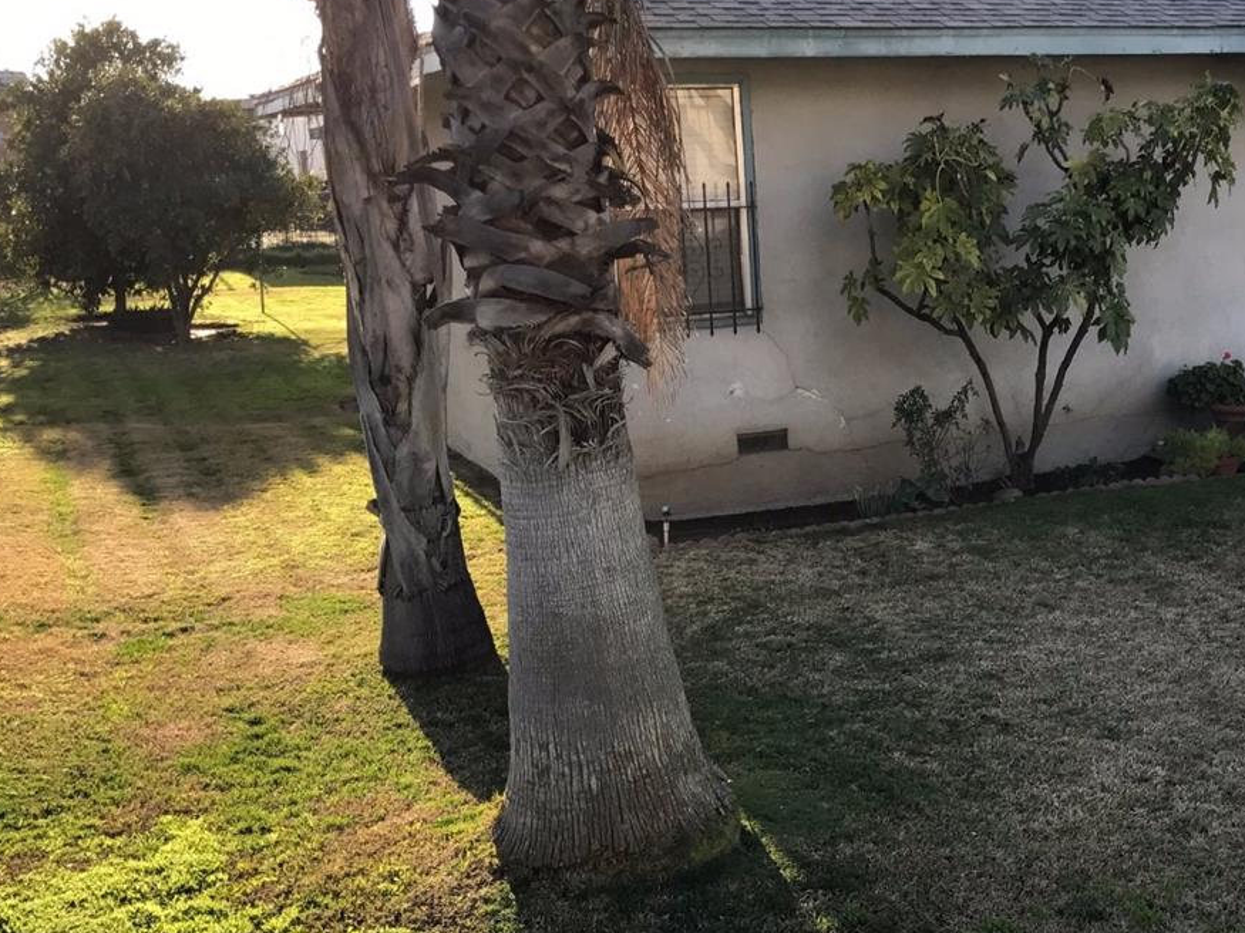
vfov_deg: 30.2
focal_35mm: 48
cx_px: 888
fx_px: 1726
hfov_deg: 38.9
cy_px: 528
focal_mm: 3.99
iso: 20
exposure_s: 1/560
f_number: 1.8
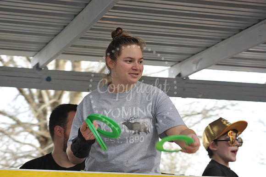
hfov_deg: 20.4
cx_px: 133
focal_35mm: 100
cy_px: 88
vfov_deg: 13.7
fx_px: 738
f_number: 9
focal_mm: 100
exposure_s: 1/80
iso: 250
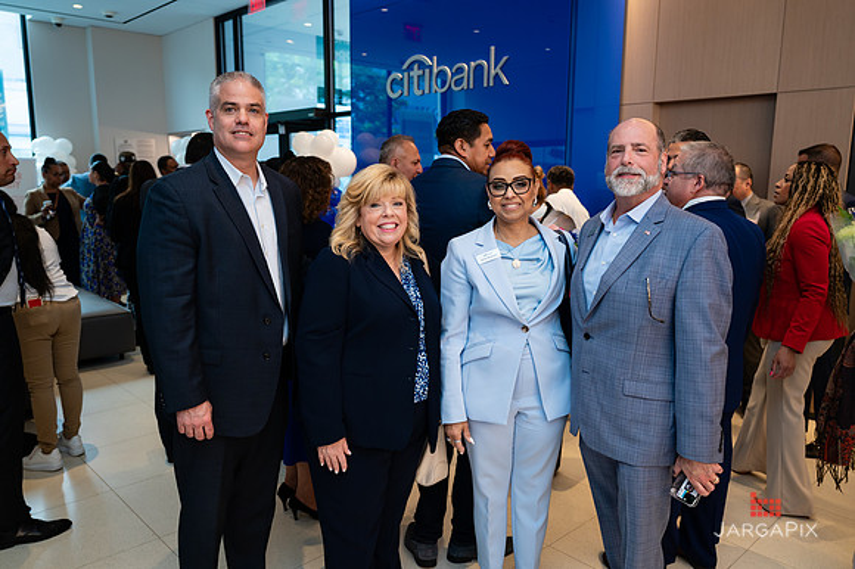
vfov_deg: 46.5
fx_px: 662
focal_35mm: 28
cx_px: 428
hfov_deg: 65.7
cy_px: 284
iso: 400
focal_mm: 27
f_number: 3.2
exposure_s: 1/200
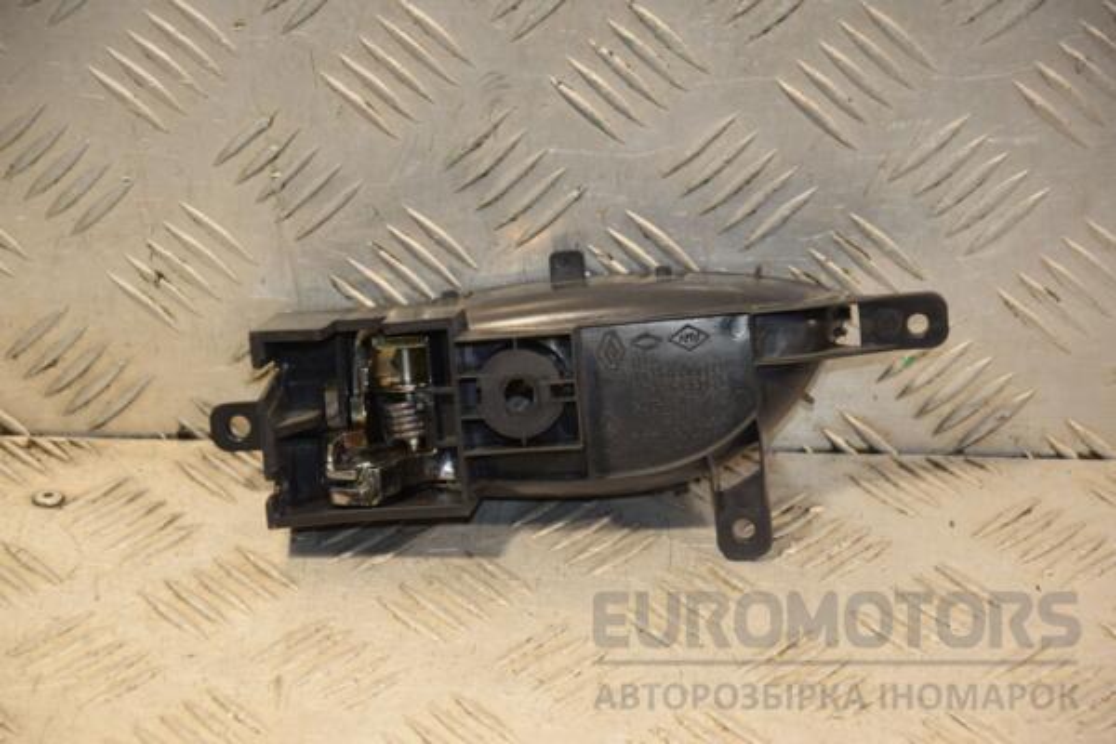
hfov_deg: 15.2
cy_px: 372
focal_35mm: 135
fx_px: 4185
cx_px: 558
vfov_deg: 10.2
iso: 800
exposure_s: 1/160
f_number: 5.6
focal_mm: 90
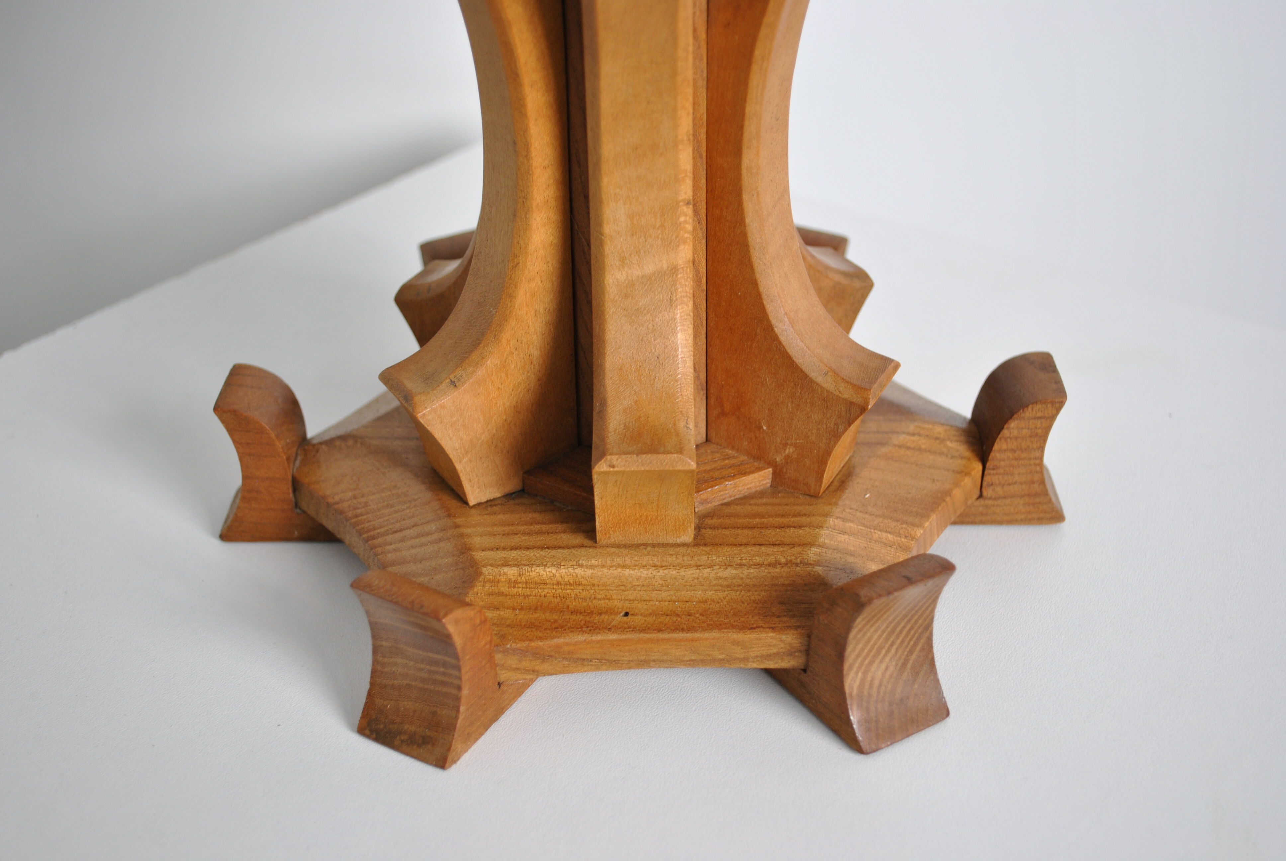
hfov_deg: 41.1
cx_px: 643
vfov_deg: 28.2
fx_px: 1717
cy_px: 430
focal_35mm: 48
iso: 220
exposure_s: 1/30
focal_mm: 32
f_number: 4.8
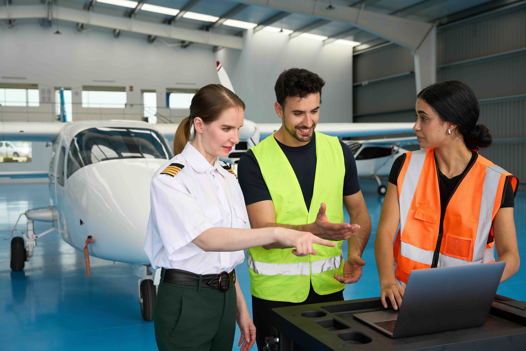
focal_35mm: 41
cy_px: 176
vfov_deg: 32.9
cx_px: 263
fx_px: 595
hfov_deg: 47.7
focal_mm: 40.7
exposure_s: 1/320
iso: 160
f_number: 4.5
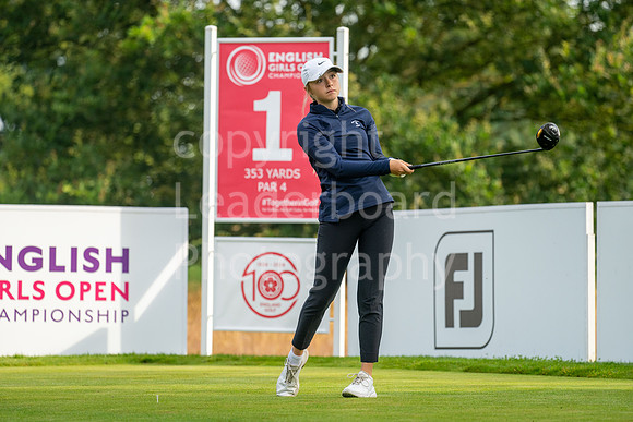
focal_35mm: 300
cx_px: 316
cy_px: 211
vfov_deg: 4.6
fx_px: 5276
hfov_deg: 6.9
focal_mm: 300
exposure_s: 1/800
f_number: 5
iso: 500
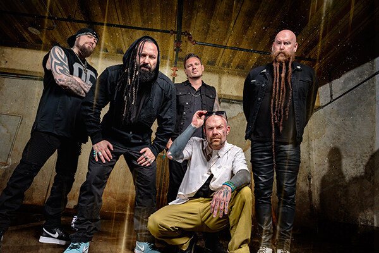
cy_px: 126
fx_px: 253
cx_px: 190
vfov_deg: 53.1
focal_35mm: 24
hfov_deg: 73.7
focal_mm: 24
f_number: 6.3
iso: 200
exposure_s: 1/125
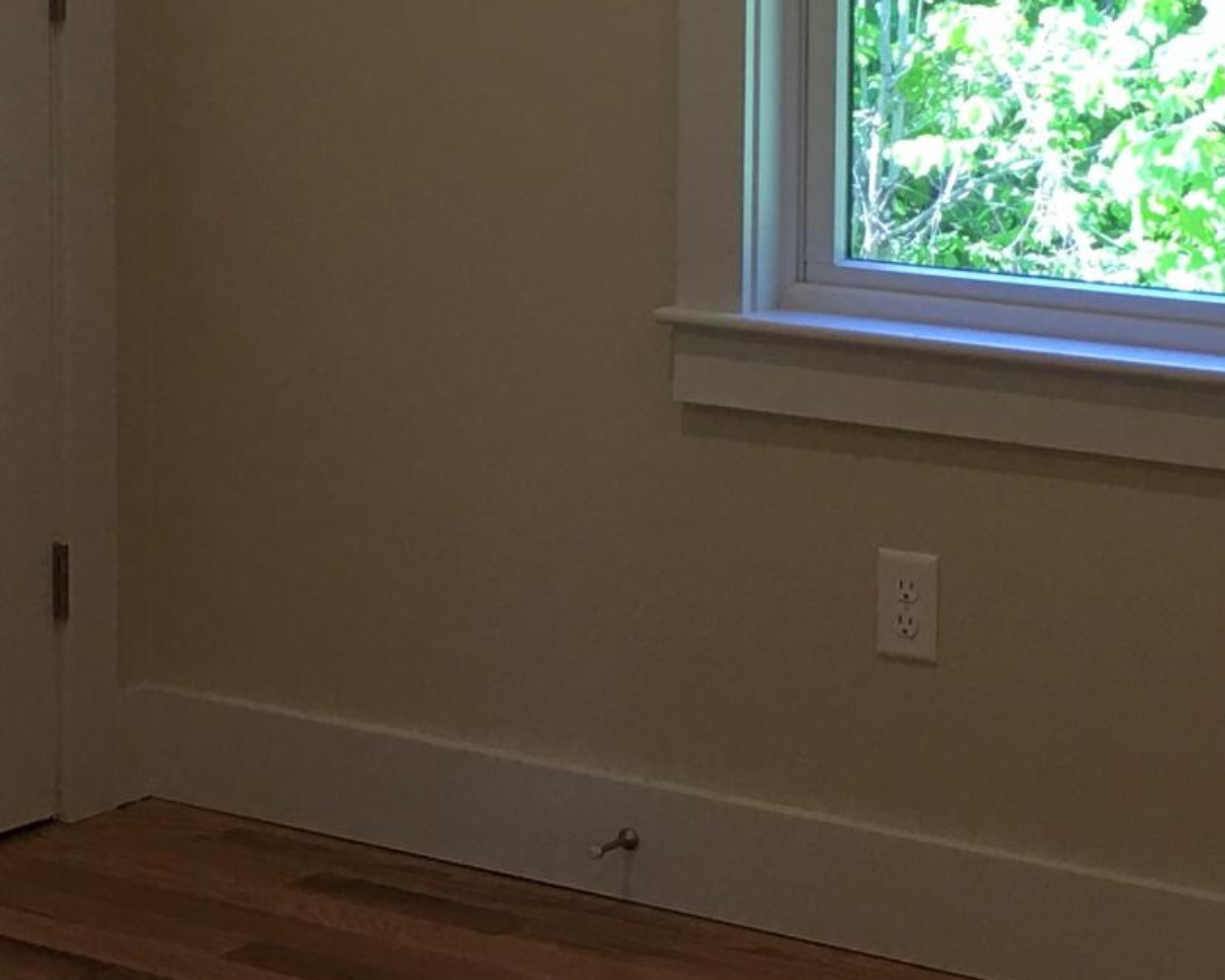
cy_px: 212
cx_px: 388
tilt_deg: -6.2
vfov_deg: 14.2
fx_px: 3916
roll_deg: -0.2
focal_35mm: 108
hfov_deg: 17.7
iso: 25
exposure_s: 1/30
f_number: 2.2
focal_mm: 4.15
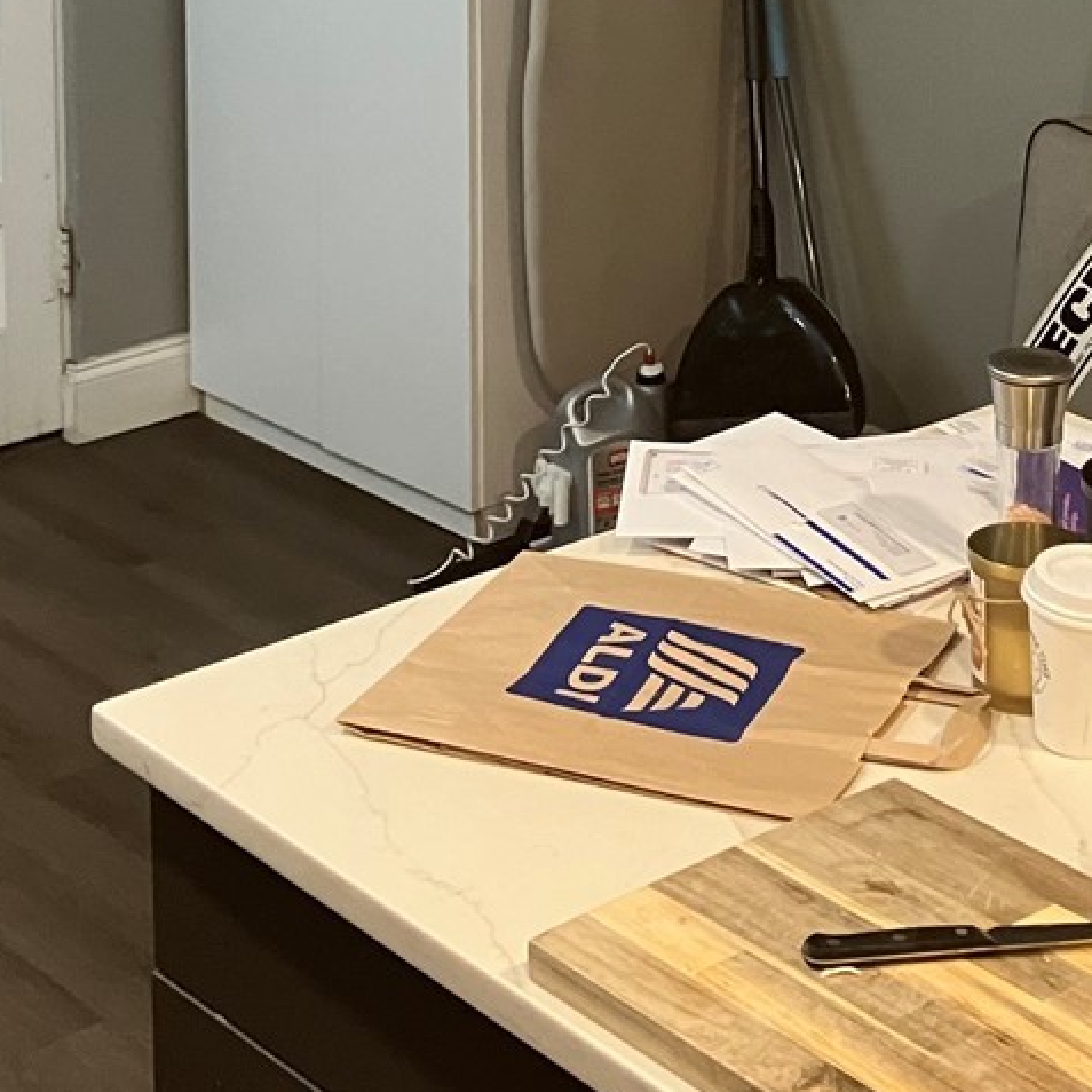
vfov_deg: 19.7
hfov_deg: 20.9
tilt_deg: -8.7
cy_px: -195
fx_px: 2962
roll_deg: -0.6
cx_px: 607
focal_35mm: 83
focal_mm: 3.99
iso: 160
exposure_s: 1/60
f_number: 1.8
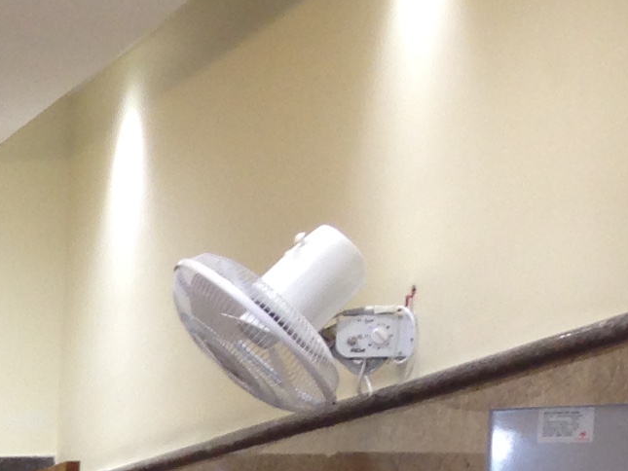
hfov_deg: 10.3
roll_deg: -0.6
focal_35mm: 167
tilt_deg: -5.6
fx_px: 3030
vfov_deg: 8.3
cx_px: -848
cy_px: 1017
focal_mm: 4.12
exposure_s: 1/30
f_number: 2.4
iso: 50
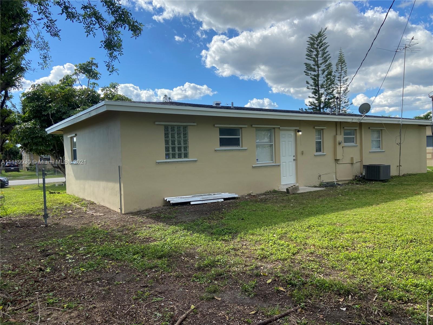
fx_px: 325
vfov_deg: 53.1
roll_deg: +1.6
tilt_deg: -3.9
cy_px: 162
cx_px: 216
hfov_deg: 67.3
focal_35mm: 26
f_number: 1.8
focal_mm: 4.25
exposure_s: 1/1808
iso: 32
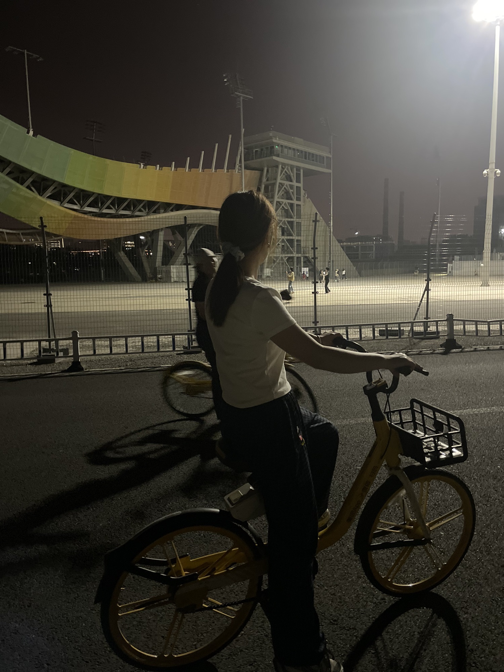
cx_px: 252
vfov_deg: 67.3
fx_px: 505
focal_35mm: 26
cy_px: 336
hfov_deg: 53.1
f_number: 1.6
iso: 1000
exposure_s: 1/18
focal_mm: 4.2
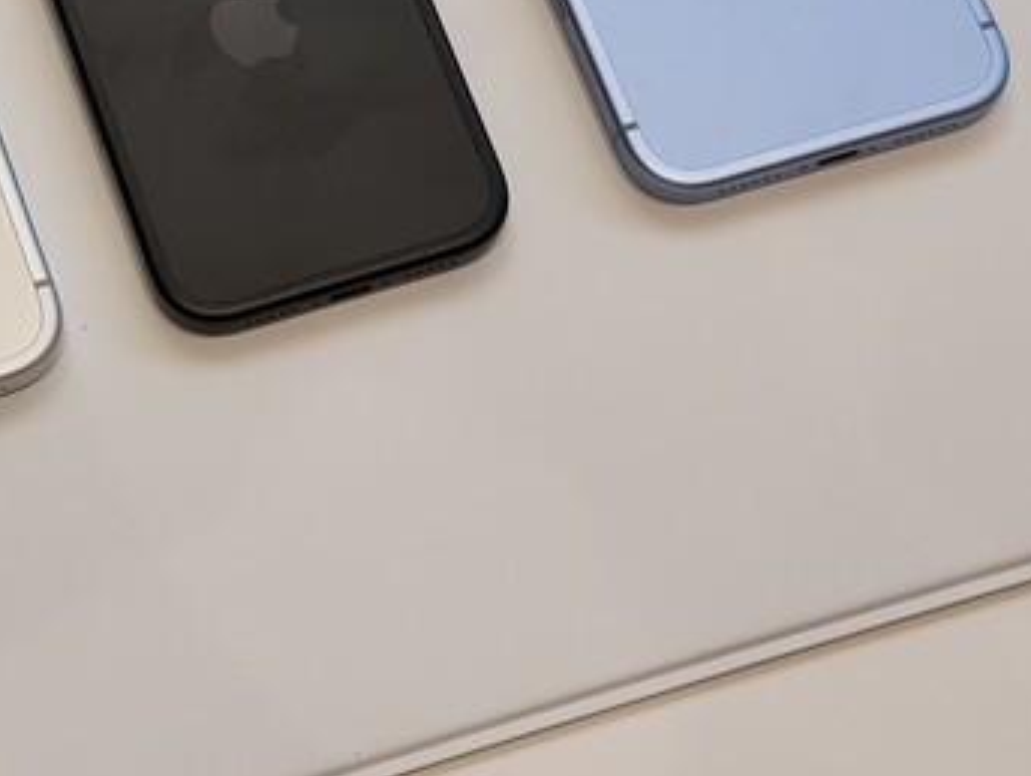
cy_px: -5
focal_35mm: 109
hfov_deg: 17.6
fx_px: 3250
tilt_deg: -64.0
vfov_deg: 13.4
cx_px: 9
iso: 64
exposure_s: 1/306
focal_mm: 6.76
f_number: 1.78
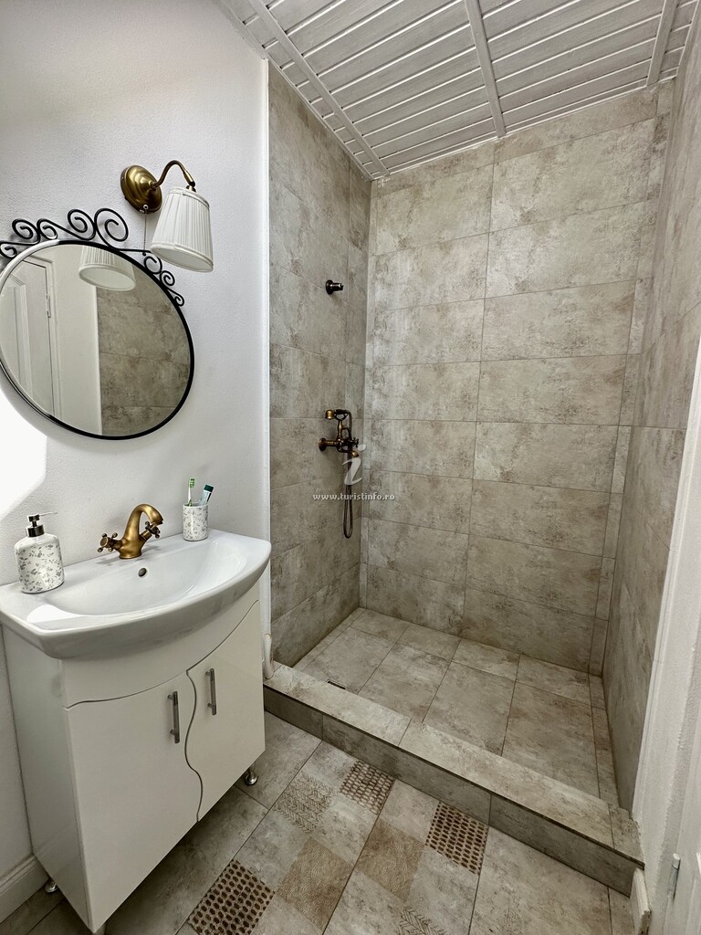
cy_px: 468
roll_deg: -1.7
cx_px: 350
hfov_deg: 85.7
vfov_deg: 102.1
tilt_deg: -8.3
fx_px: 378
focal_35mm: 14
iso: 50
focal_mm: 2.22
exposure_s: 1/99
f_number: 2.2
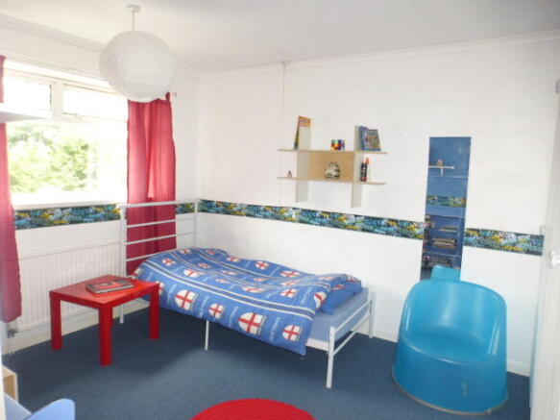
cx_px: 280
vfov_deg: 56.8
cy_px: 210
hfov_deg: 71.6
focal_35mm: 24
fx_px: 388
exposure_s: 1/60
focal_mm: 4.3
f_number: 3.3
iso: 250
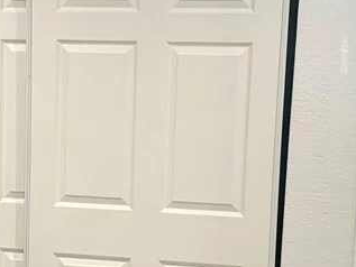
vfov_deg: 17.5
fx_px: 864
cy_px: 174
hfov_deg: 23.1
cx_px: 97
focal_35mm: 84
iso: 125
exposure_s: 1/120
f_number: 1.6
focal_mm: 5.96
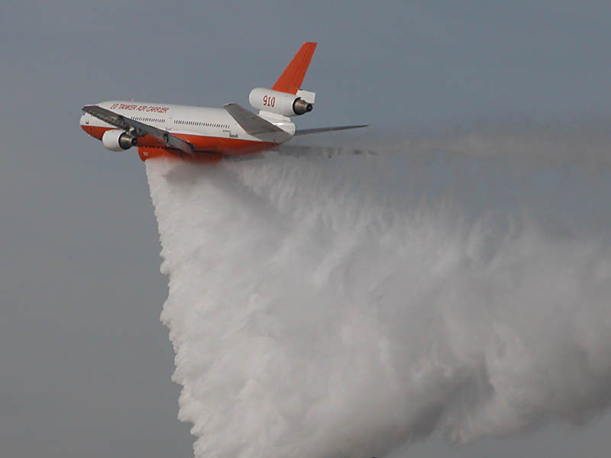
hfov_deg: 8.9
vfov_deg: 6.7
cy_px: 229
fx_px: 3936
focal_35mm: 223
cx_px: 306
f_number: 7.3
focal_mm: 56.7
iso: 100
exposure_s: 1/1634
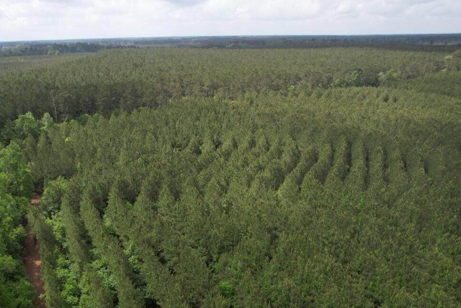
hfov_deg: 63.2
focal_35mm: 29
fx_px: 371
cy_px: 193
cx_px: 187
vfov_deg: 44.6
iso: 120
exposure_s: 1/1250
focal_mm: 8.4
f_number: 2.8
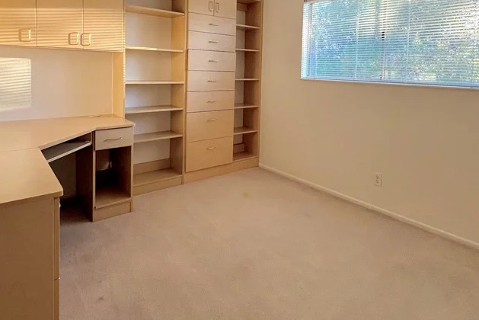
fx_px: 293
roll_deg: -2.0
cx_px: 249
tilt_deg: -1.9
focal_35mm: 22
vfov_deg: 54.7
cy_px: 82
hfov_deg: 78.5
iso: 200
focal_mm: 1.57
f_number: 1.8
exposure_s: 1/120
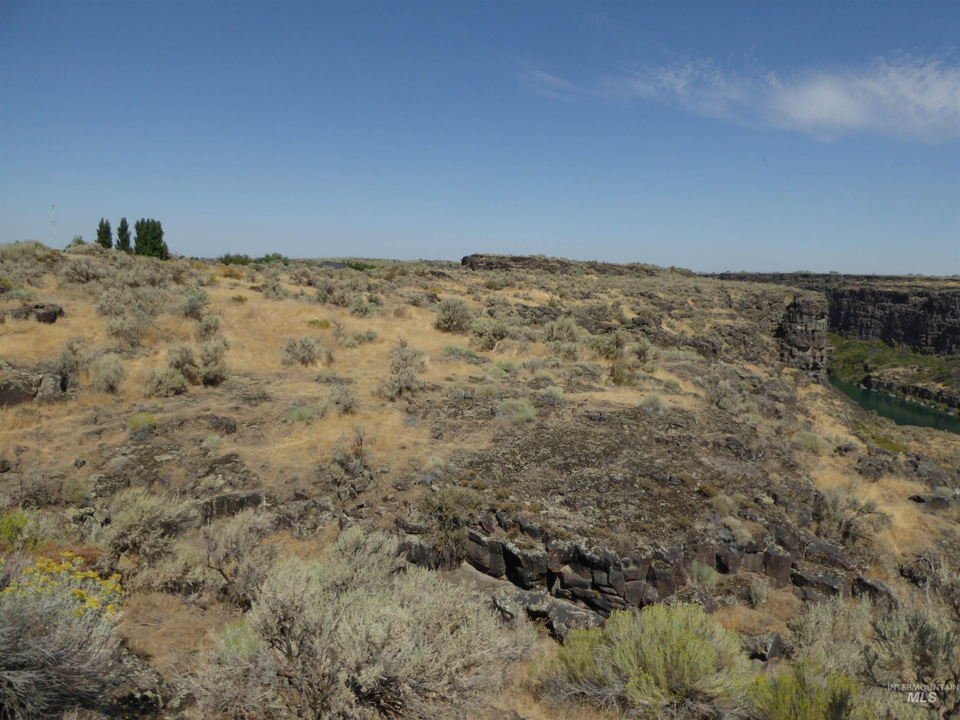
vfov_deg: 54.9
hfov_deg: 69.4
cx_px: 480
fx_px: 693
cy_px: 360
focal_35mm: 25
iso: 100
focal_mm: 4.3
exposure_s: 1/1600
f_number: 3.5
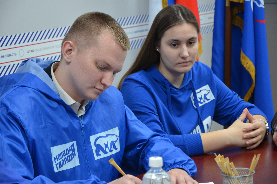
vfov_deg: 12.1
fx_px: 864
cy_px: 92
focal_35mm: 112
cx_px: 138
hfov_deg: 18.2
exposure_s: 1/30
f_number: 5.3
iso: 900
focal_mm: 75
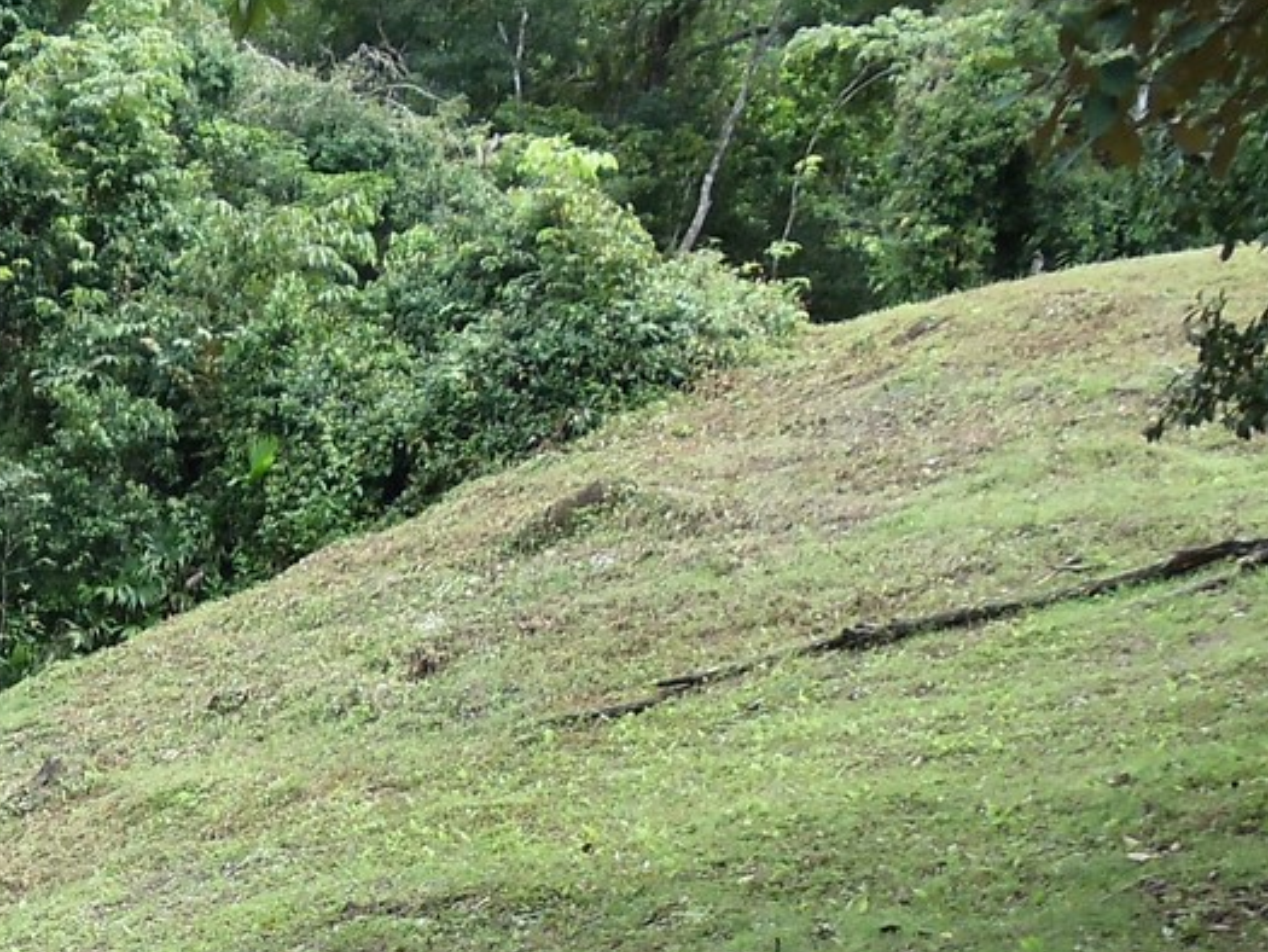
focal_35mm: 134
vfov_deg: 10.9
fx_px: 4910
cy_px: 1162
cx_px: -271
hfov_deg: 14.2
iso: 100
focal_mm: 6
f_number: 3.5
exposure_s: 1/160
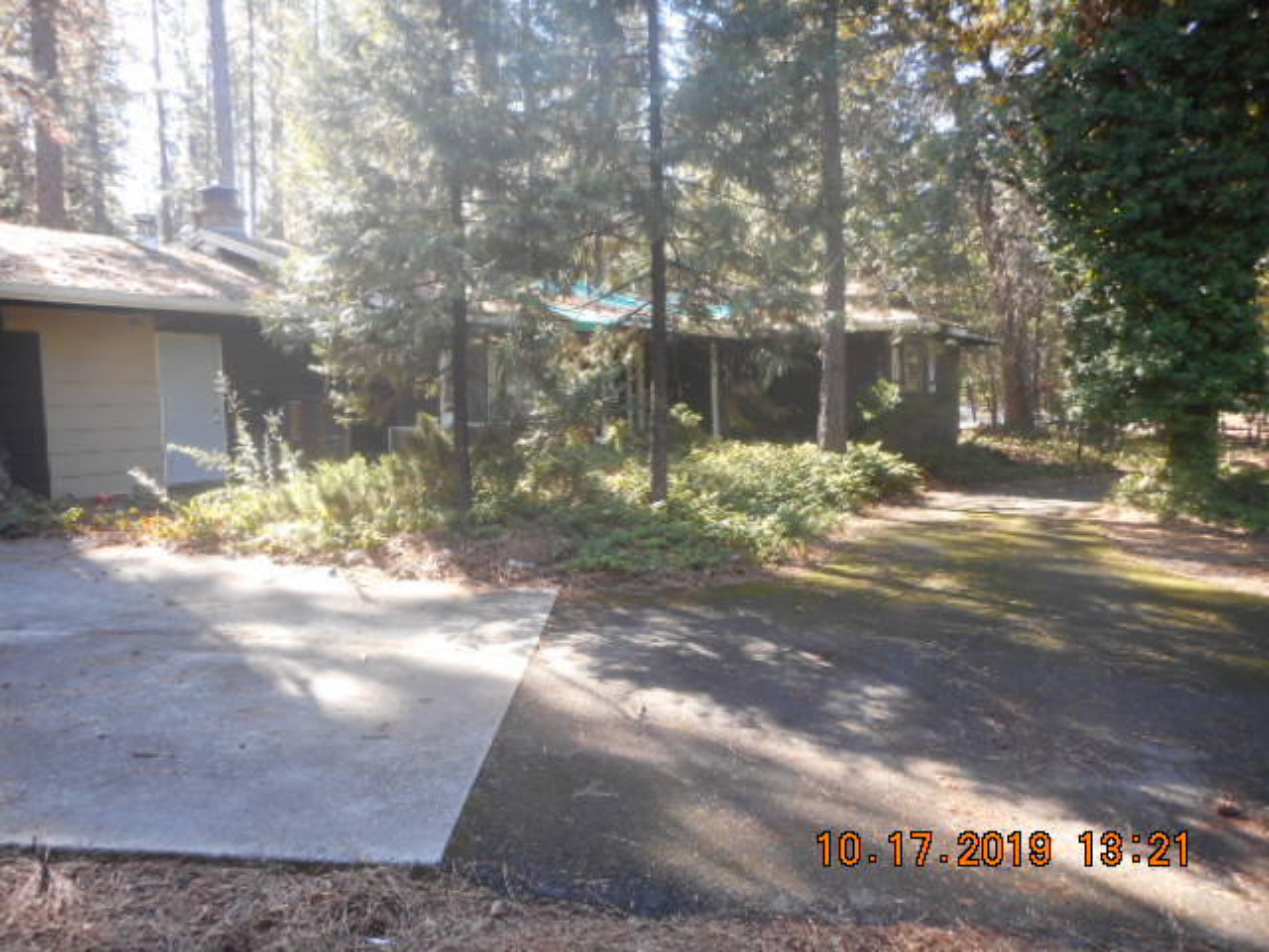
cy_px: 476
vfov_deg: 54.9
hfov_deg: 69.4
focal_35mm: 25
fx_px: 916
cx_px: 634
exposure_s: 1/30
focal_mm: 4.5
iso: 80
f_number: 3.7
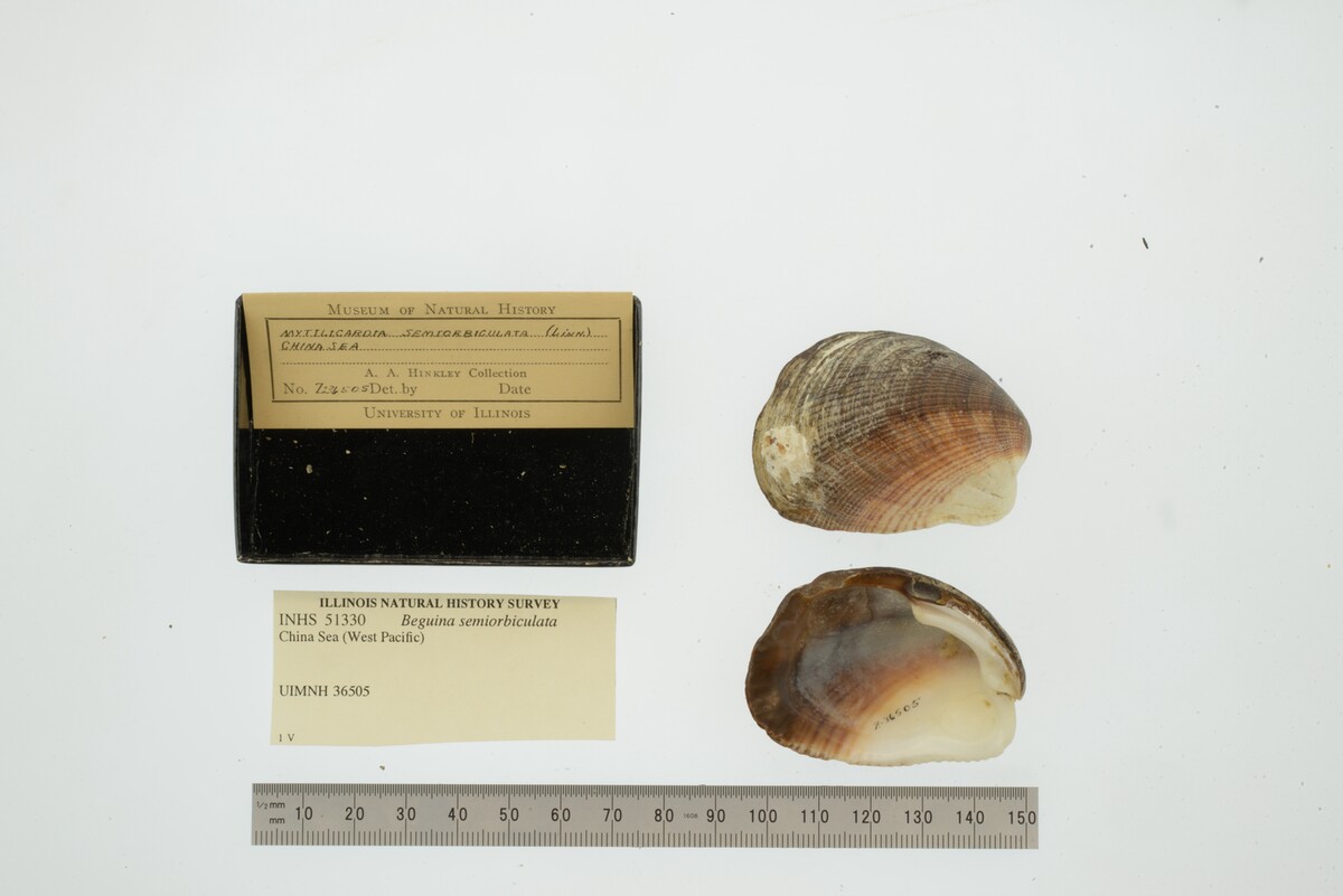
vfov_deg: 22.6
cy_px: 448
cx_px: 672
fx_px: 2239
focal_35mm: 60
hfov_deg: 33.4
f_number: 32
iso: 100
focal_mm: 60
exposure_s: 1/8
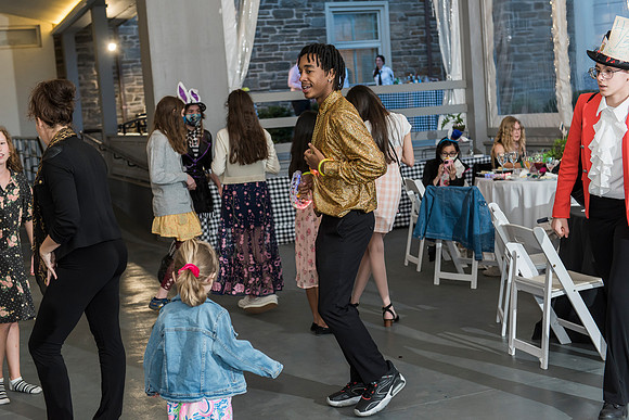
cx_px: 314
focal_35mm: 55
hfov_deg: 36.2
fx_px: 961
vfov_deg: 24.6
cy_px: 210
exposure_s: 1/100
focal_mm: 55
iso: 800
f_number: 4
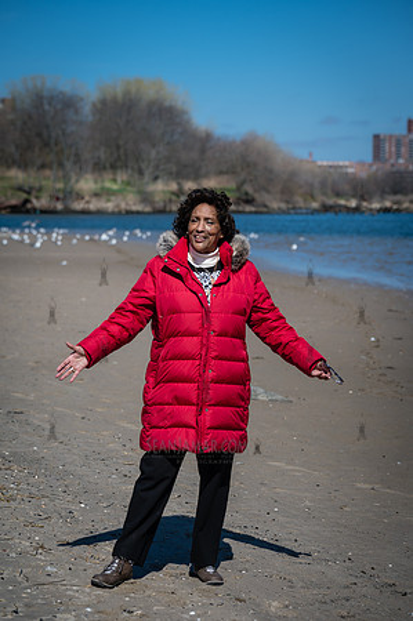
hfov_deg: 15.5
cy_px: 310
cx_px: 206
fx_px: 1518
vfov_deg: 23.1
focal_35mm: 88
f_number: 4
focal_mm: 88
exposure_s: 1/1000
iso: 64
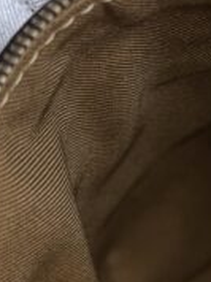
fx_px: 880
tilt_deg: -53.9
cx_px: 278
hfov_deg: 13.2
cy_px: 214
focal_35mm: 108
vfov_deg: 18.1
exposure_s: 1/120
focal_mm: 6.76
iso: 64
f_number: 1.78
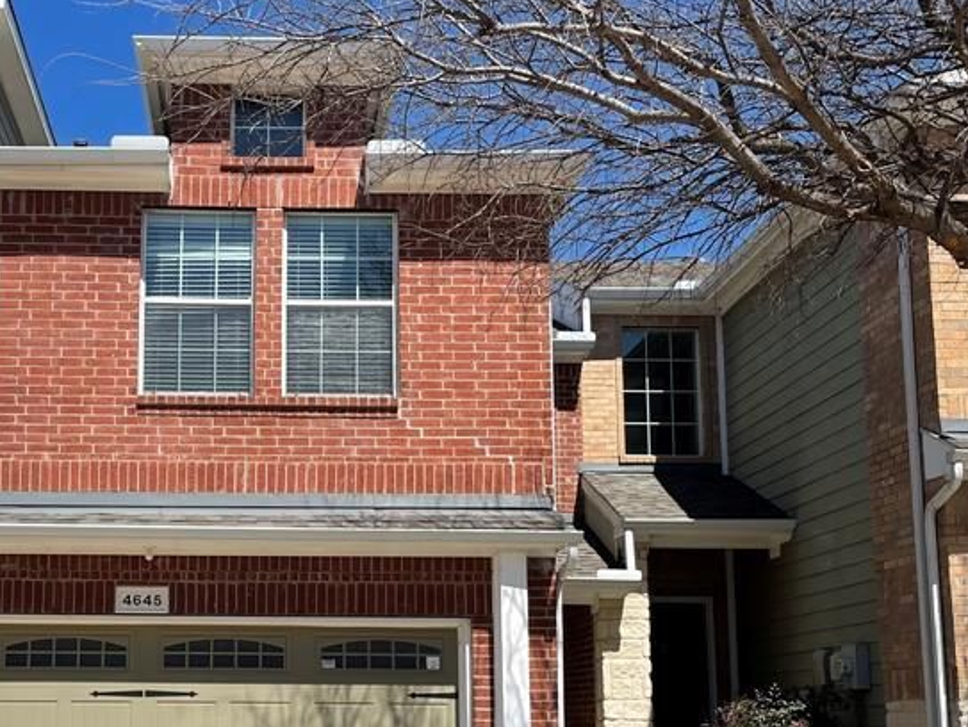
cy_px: 513
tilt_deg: +9.6
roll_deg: -0.3
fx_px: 1371
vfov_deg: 29.4
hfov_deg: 38.1
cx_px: 271
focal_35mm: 49
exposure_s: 1/4000
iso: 32
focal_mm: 4.2
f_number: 1.6
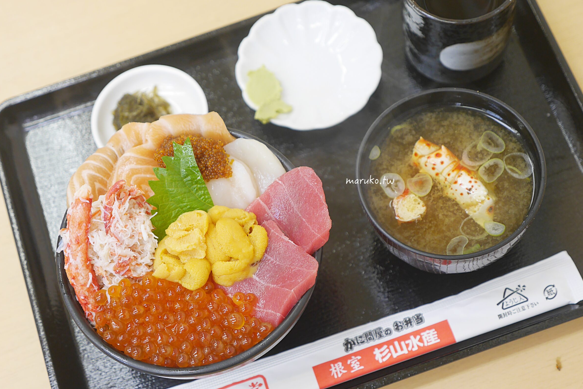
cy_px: 200
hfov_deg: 28.1
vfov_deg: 18.9
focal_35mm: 72
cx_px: 290
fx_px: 1166
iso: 400
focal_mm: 32
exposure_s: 1/60
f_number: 2.8
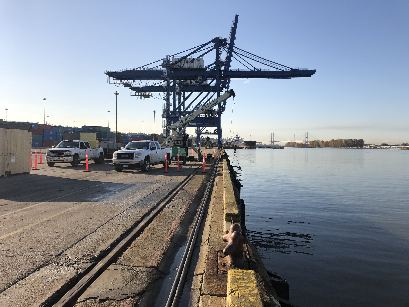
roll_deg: -0.3
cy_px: 154
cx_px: 204
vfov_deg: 49.7
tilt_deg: -0.7
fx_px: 331
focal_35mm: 28
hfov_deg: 63.4
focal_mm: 3.99
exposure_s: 1/2288
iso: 20
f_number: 1.8
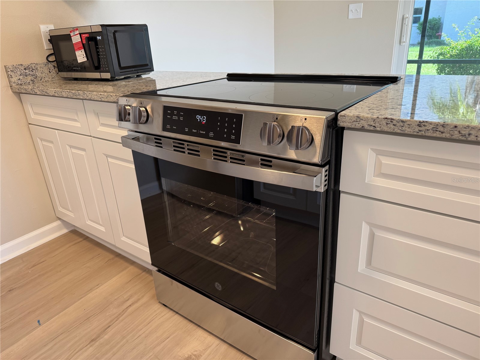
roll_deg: +3.6
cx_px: 240
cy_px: 180
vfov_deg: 56.8
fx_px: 333
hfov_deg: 71.6
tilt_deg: -23.8
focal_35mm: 24
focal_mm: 6.76
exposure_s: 1/120
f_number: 1.78
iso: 125
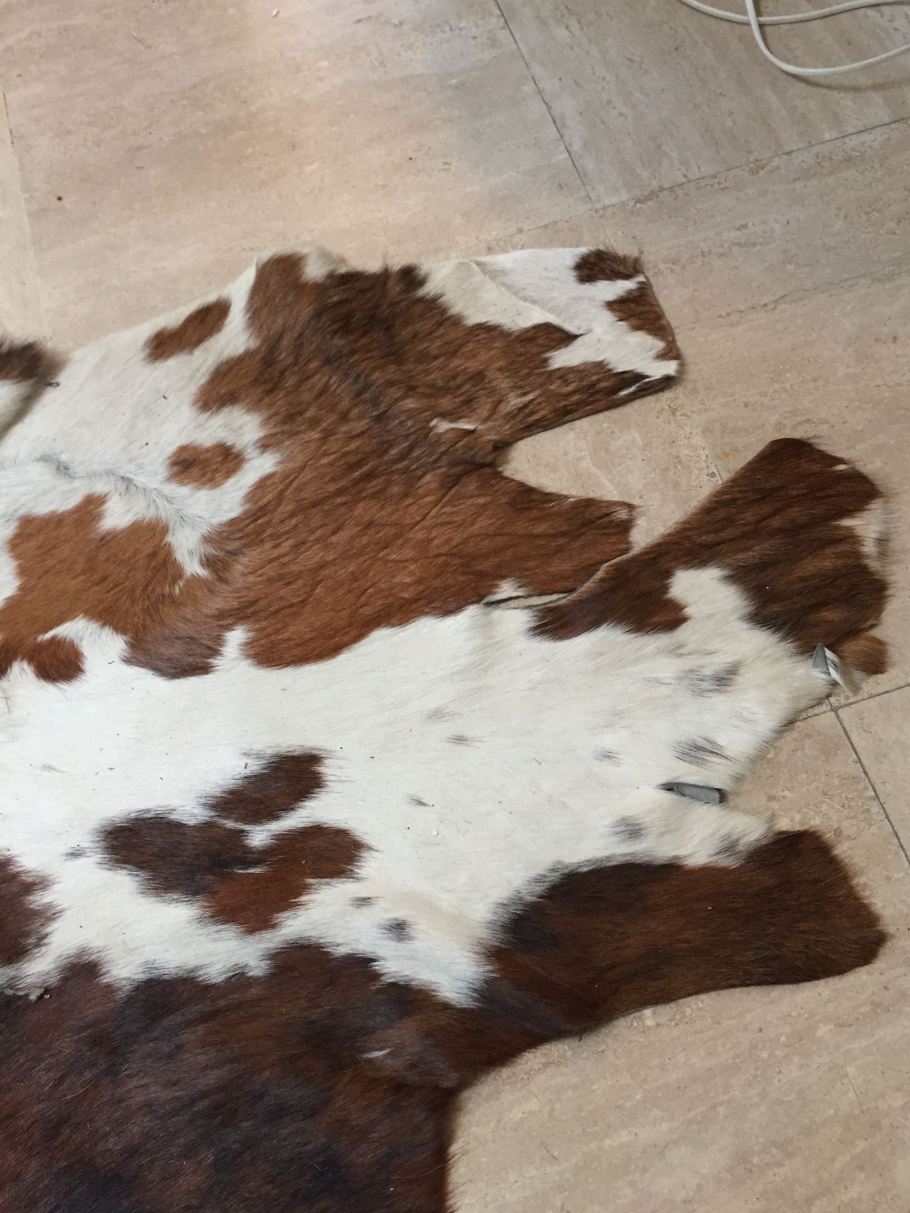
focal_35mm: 30
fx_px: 1052
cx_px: 467
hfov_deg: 46.8
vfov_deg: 60.0
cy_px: 599
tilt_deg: -66.3
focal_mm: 4.15
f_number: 2.2
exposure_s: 1/33
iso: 125
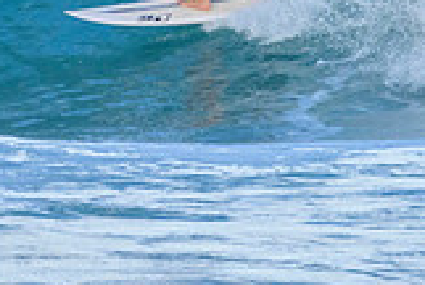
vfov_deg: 0.5
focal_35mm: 2876
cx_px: 150
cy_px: -120
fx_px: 34015
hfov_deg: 0.7
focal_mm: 800
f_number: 11
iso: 2500
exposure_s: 1/1600
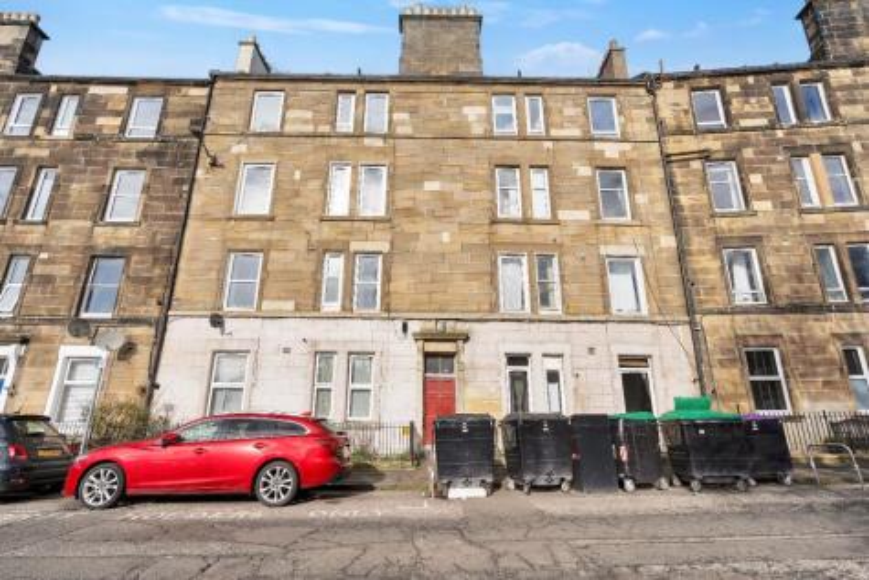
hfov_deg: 96.7
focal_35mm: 16
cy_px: 290
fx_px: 386
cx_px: 434
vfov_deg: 73.8
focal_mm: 16
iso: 200
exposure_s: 1/2000
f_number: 5.6
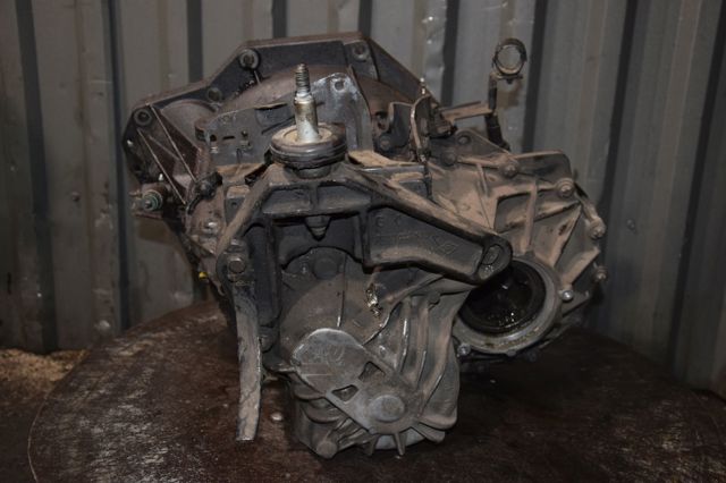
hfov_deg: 43.6
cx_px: 363
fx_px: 907
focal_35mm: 45
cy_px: 242
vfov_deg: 29.8
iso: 800
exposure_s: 1/60
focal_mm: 30
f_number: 5
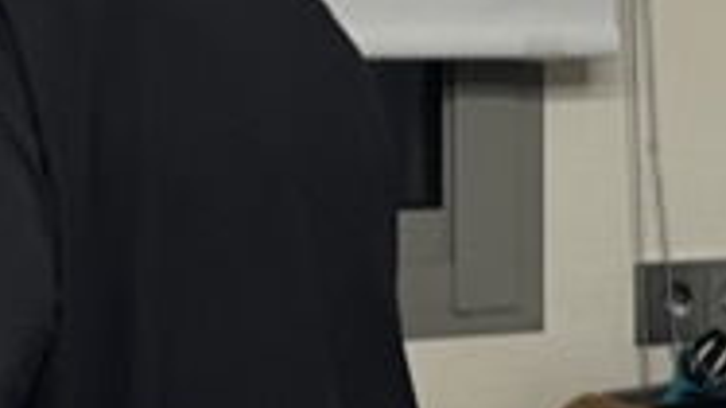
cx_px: 1130
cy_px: 270
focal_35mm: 155
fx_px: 2983
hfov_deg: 13.0
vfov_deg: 7.8
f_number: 1.6
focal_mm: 5.1
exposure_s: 1/60
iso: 250
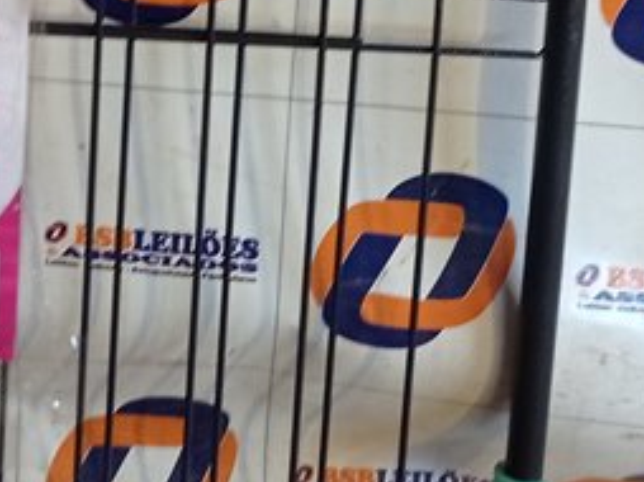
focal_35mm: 113
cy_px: -205
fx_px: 2100
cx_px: 68
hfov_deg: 17.2
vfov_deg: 12.5
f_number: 1.79
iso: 194
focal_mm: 4.7
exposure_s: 1/30
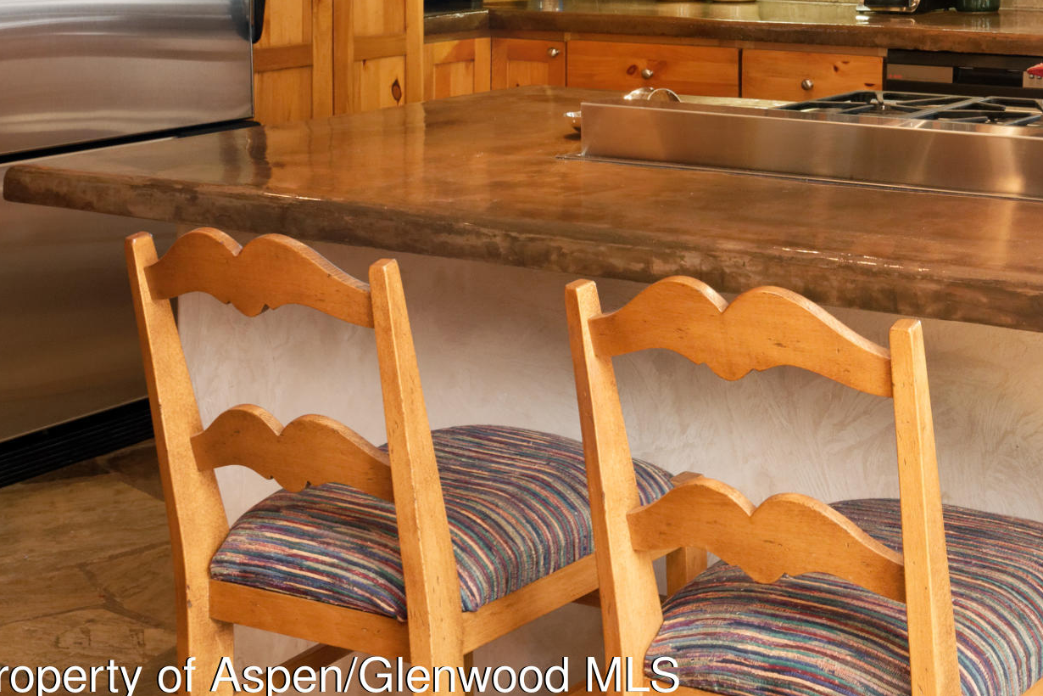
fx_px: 1767
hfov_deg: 30.3
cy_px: -99
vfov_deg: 21.0
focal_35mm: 61
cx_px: 1077
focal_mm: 25
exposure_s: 1/30
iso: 1600
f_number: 7.1
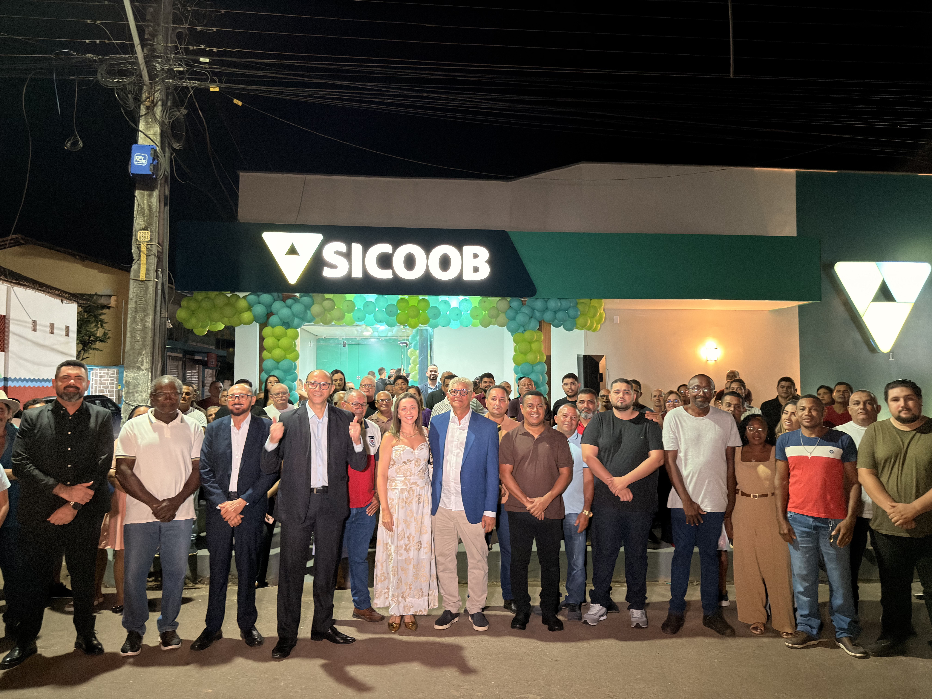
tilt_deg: +2.4
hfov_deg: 71.6
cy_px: 350
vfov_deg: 56.8
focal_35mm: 24
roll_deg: -0.2
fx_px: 646
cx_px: 466
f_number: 1.78
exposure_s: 1/30
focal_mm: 6.76
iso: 640
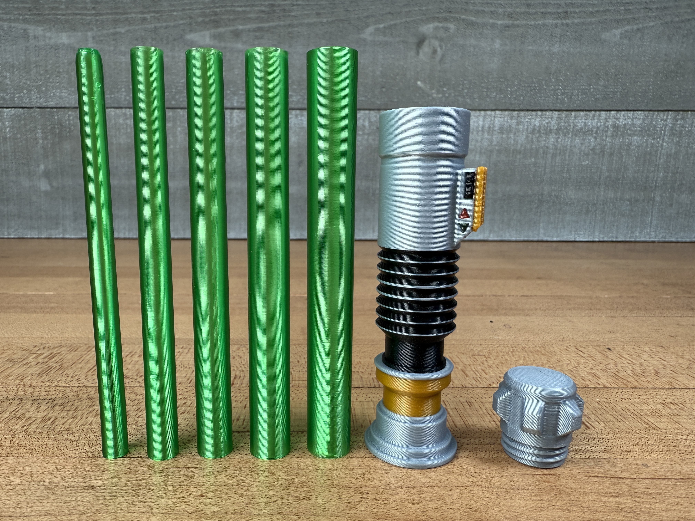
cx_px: 348
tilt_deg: -8.9
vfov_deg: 56.8
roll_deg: -0.6
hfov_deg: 71.6
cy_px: 260
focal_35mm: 24
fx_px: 482
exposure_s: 1/99
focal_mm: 2.22
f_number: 2.2
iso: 80
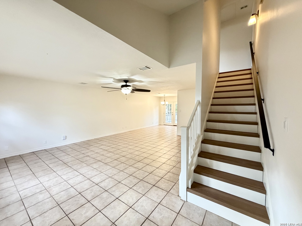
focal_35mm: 14
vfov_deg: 85.7
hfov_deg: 102.1
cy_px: 113
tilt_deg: -1.8
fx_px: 122
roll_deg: +0.6
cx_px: 151
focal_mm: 2.22
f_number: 2.2
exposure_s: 1/60
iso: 640
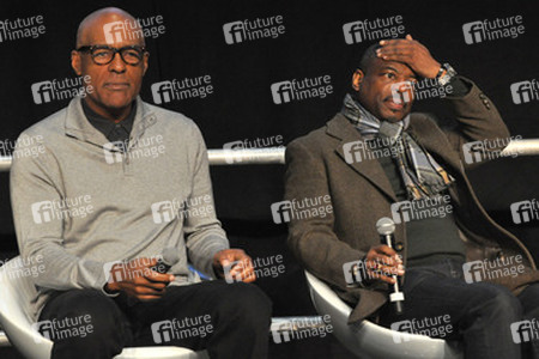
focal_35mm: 188
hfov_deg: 11.0
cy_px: 180
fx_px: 2807
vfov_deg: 7.3
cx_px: 270
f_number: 5.6
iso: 2000
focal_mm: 125
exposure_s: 1/160
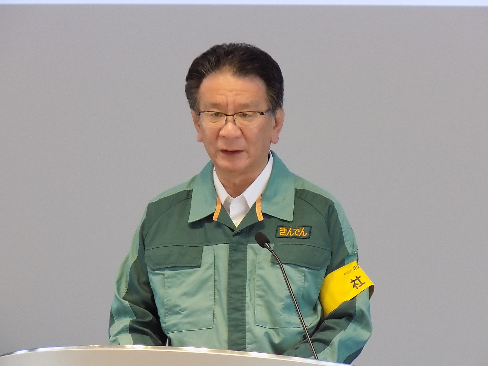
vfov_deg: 3.3
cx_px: 244
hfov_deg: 4.4
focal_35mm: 447
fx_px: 6302
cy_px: 183
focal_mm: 79.5
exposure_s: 1/10
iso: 400
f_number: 5.9
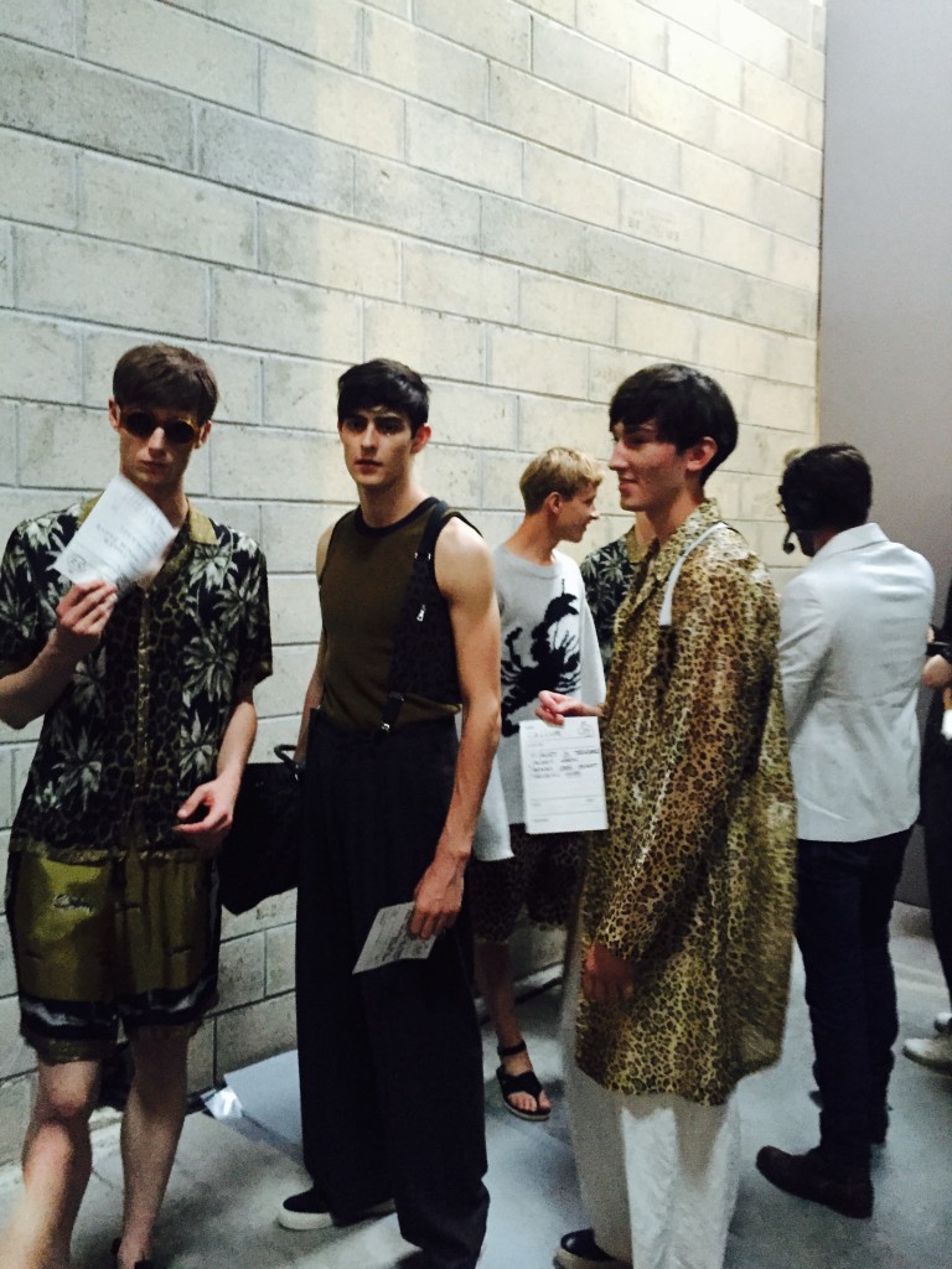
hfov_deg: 48.2
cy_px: 634
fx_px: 1063
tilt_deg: -6.1
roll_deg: -0.2
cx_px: 476
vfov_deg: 61.7
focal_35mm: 29
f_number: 2.2
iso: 400
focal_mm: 4.15
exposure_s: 1/15
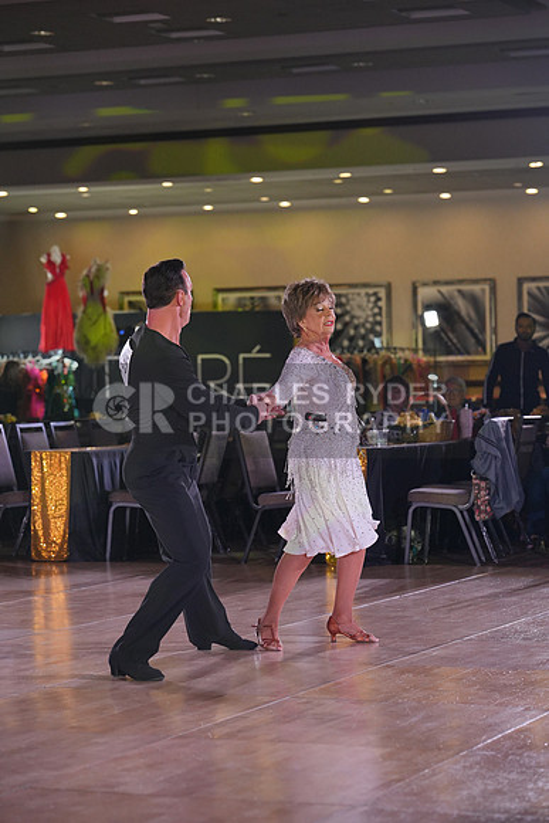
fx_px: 2217
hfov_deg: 14.1
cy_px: 412
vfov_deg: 21.0
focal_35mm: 97
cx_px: 274
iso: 1250
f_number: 4
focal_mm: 97
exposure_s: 1/400
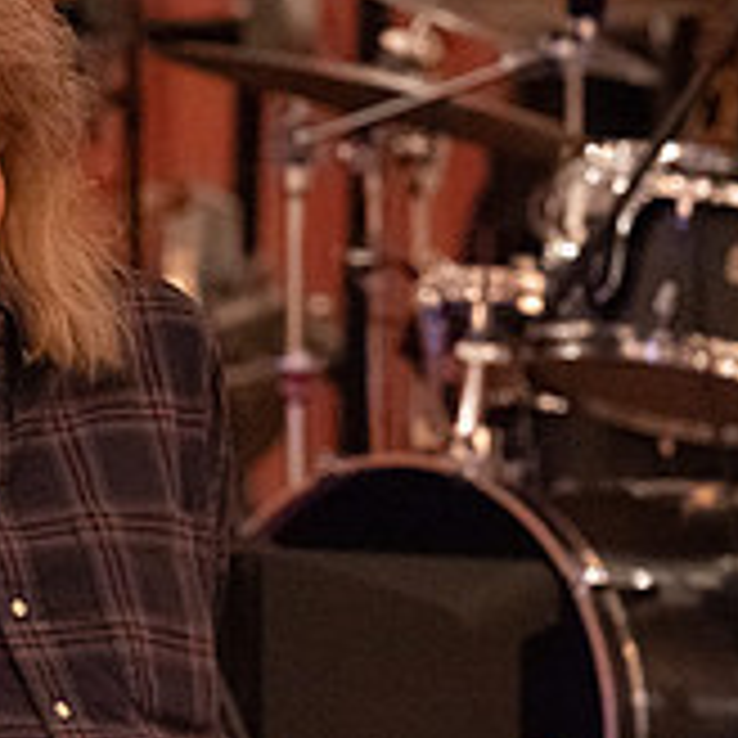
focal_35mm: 496
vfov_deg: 3.5
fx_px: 11964
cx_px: -166
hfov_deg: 3.5
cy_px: 488
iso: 20000
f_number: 4.5
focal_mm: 165
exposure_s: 1/160
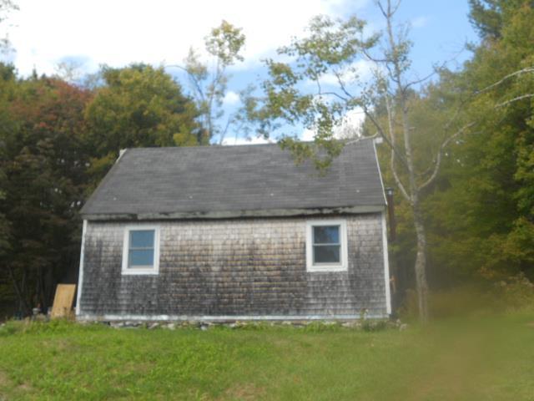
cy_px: 200
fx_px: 494
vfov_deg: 44.2
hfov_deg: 56.8
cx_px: 267
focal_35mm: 32
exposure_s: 1/320
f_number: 3.5
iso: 80
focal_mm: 5.8
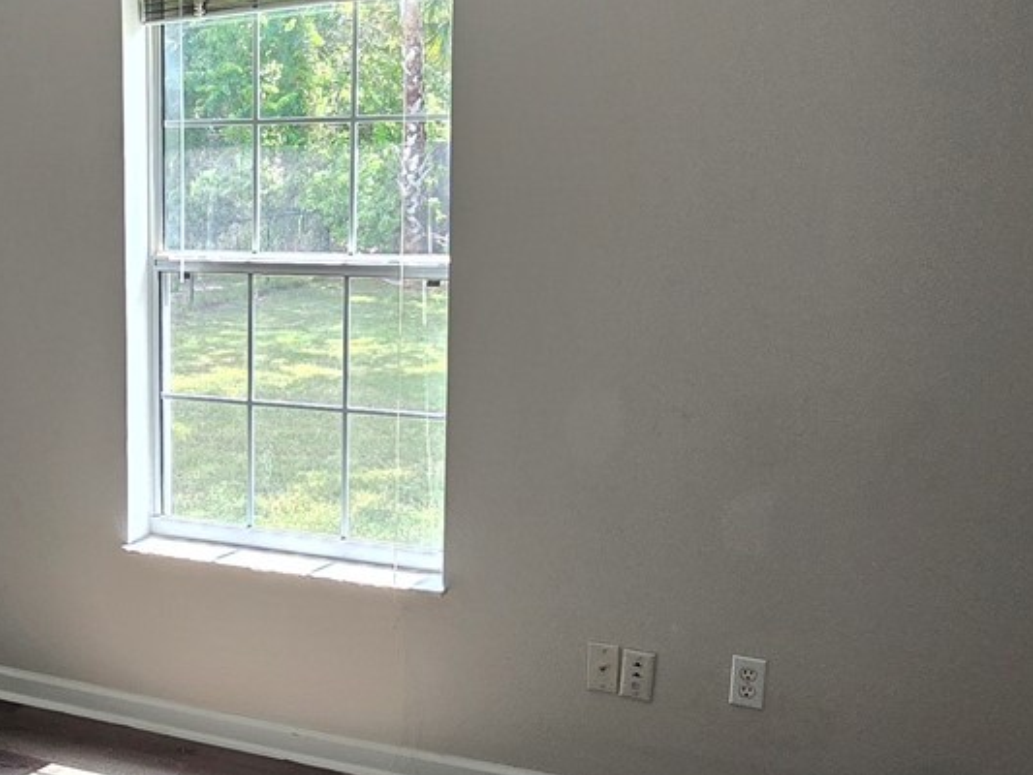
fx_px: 1164
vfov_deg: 36.8
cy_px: 355
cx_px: 236
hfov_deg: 45.9
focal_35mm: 39
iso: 100
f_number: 2.2
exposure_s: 1/120
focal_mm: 2.2
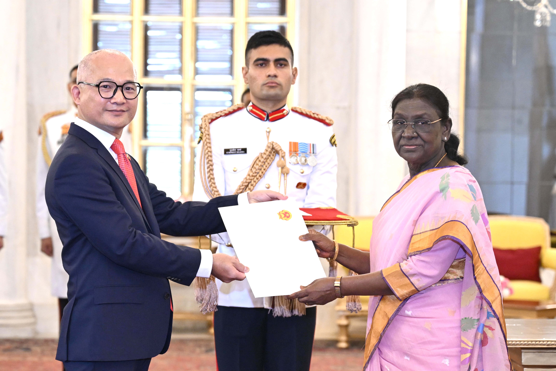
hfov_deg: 28.8
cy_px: 186
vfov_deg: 19.5
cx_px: 278
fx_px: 1081
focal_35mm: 70
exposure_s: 1/125
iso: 2500
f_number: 3.2
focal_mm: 70
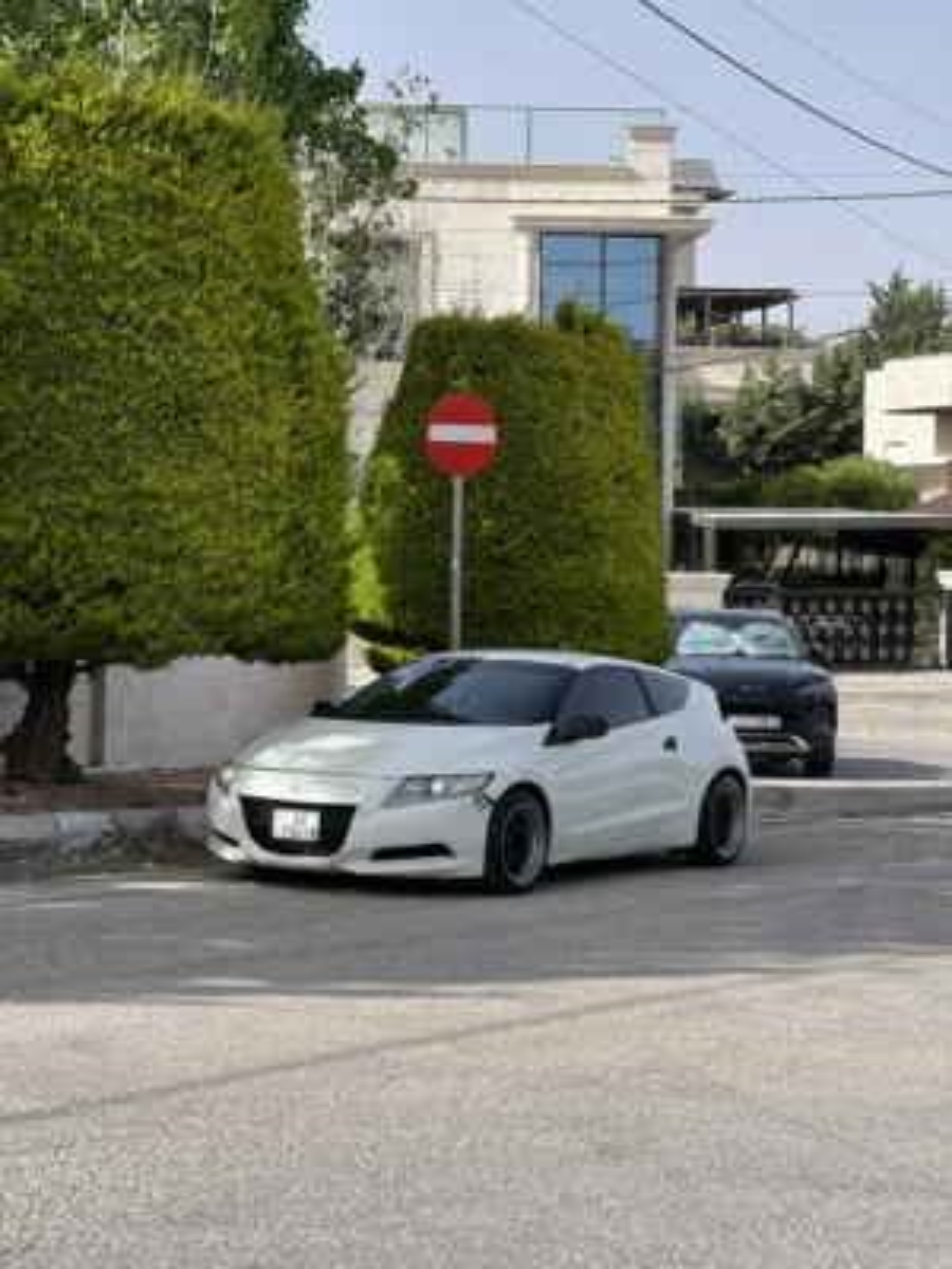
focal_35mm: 77
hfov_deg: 19.1
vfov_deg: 25.3
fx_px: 2824
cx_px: 476
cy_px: 634
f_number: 2.8
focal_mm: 9
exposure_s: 1/424
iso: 32
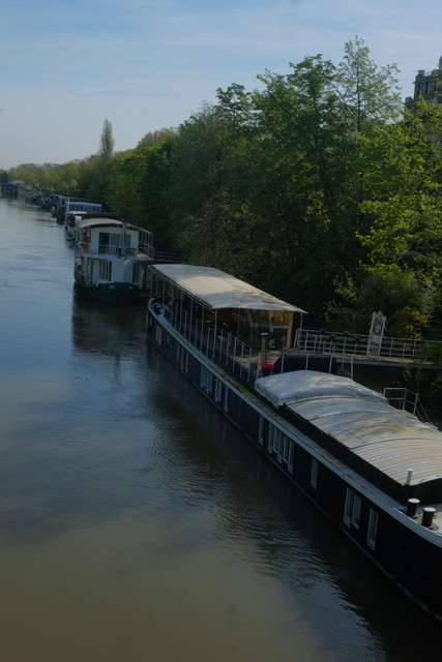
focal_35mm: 41
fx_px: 755
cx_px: 221
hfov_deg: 32.6
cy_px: 331
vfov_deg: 47.4
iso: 200
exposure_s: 1/400
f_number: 10
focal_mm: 27
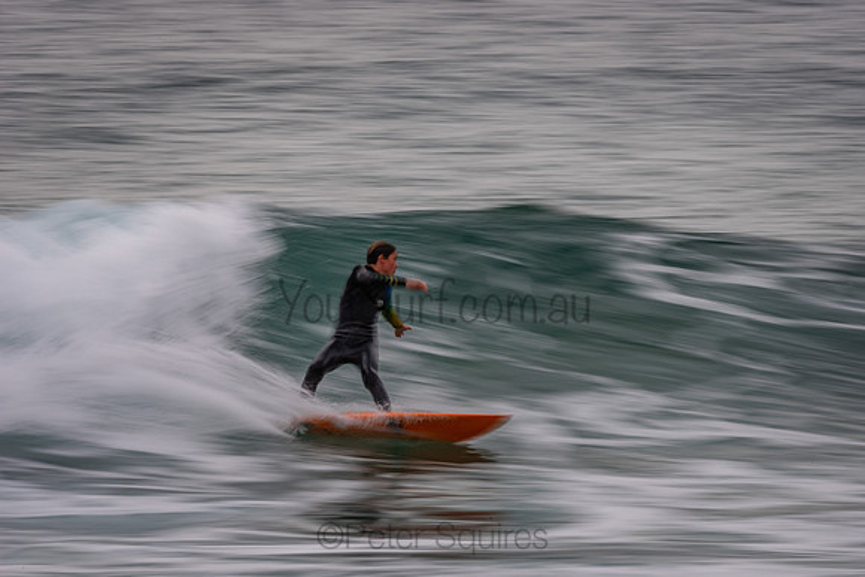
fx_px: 12016
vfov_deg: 2.8
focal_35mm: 500
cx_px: 432
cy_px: 288
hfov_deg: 4.1
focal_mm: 500
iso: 64
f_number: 20
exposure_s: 1/20
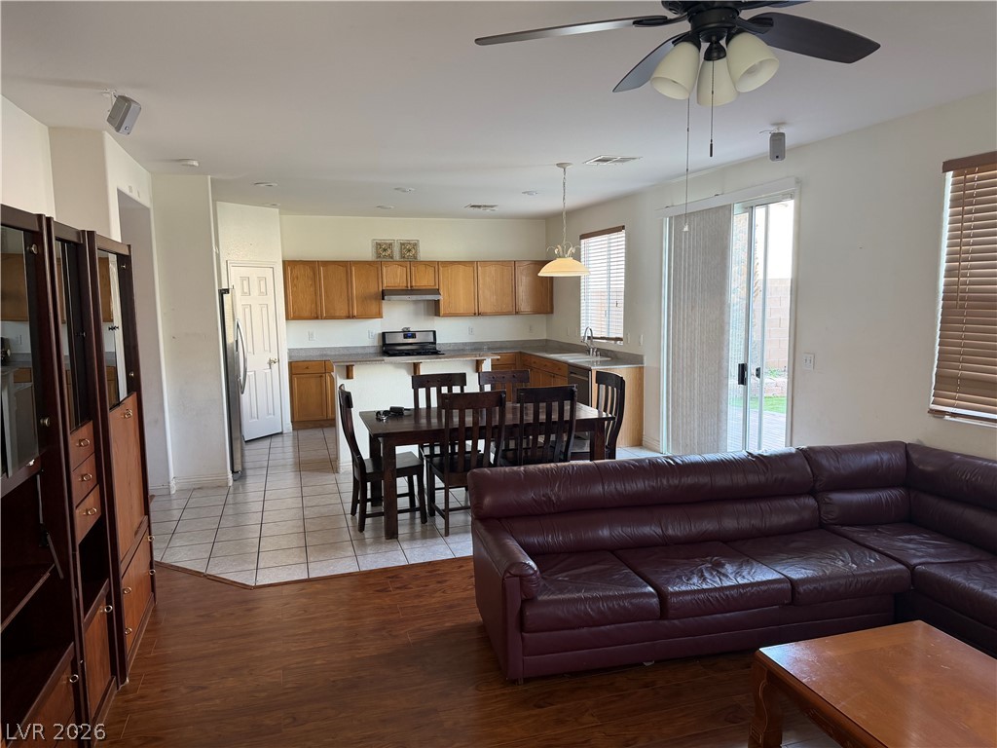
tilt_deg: -7.8
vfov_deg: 56.8
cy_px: 374
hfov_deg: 71.6
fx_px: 691
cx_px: 498
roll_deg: +0.9
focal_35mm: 24
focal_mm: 6.76
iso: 200
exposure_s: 1/121
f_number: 1.78
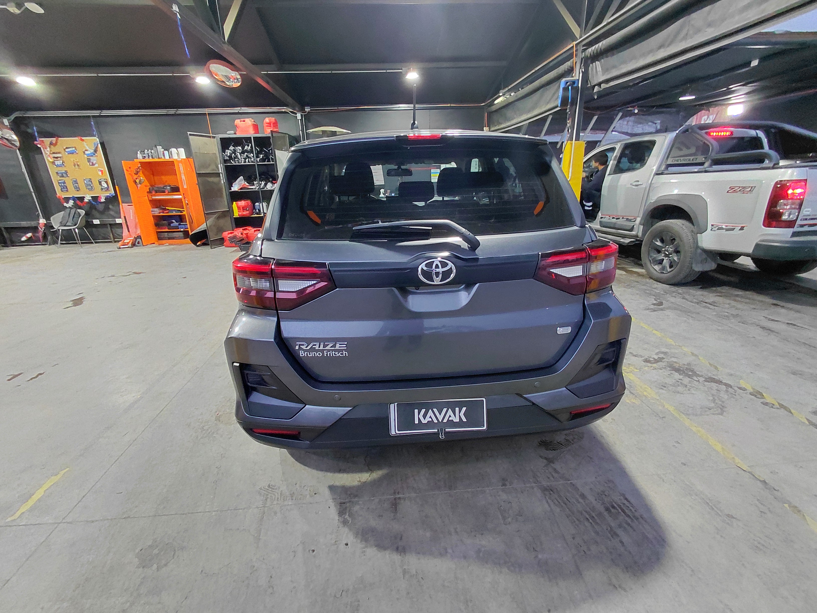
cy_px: 306
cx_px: 408
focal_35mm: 16
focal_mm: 1.64
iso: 250
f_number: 2.2
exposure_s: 1/50
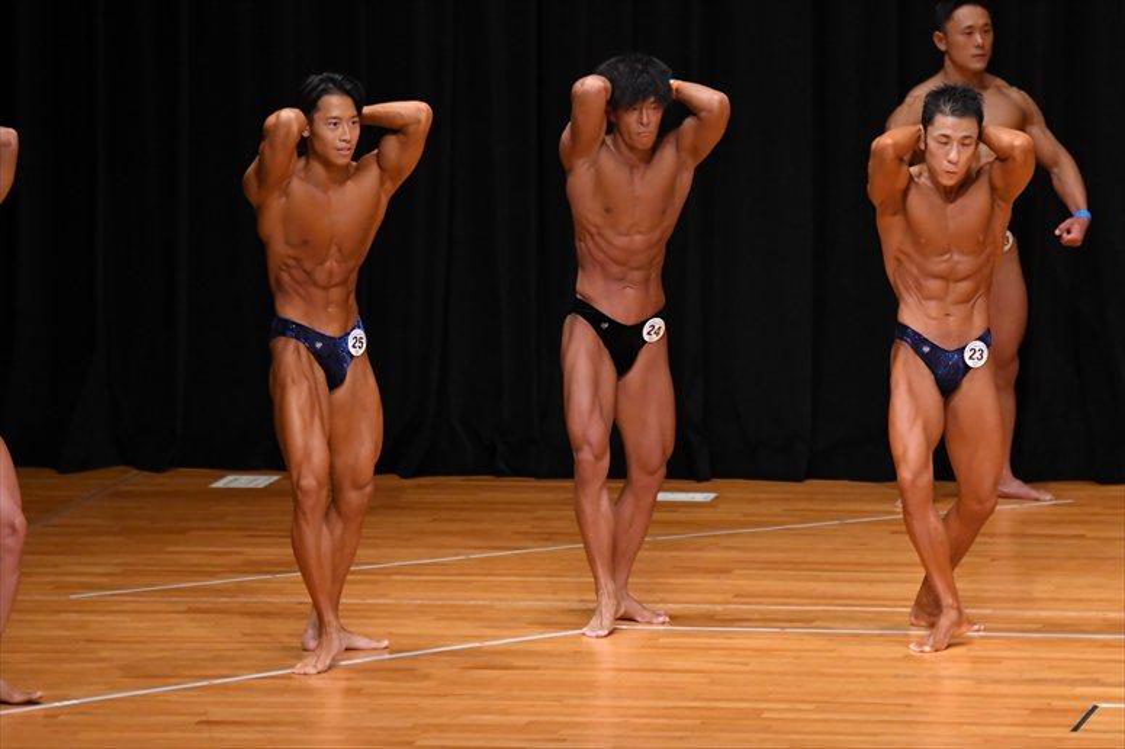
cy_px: 374
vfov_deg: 5.1
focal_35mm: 270
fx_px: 8433
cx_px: 562
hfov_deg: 7.6
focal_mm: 180
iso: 4000
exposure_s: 1/400
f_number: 5.6
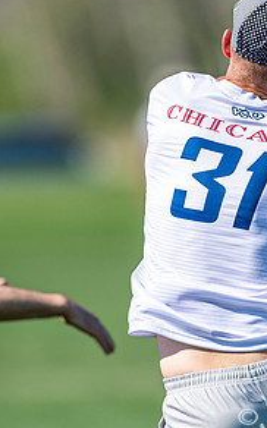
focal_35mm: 1030
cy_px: 120
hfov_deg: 1.3
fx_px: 12016
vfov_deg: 2.0
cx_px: 141
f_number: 2.8
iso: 100
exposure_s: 1/2000
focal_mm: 400
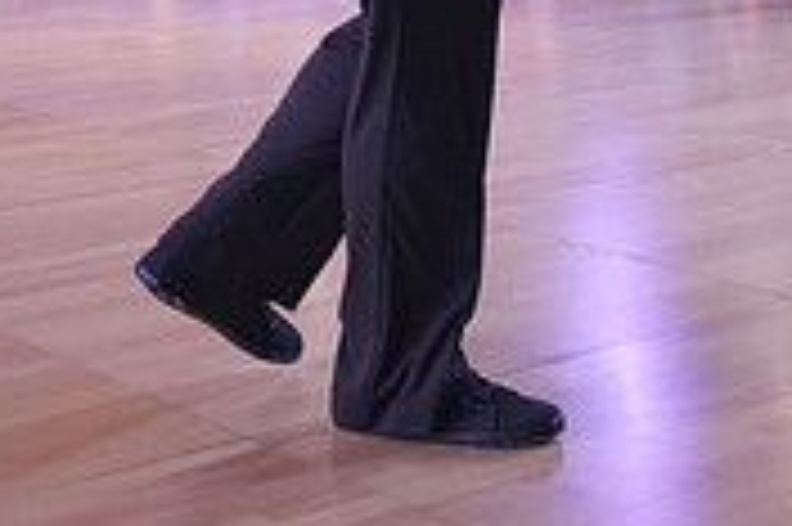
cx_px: 814
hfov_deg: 19.9
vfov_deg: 13.1
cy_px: -259
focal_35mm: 99
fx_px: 2176
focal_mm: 30
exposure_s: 1/500
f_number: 4
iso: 3200
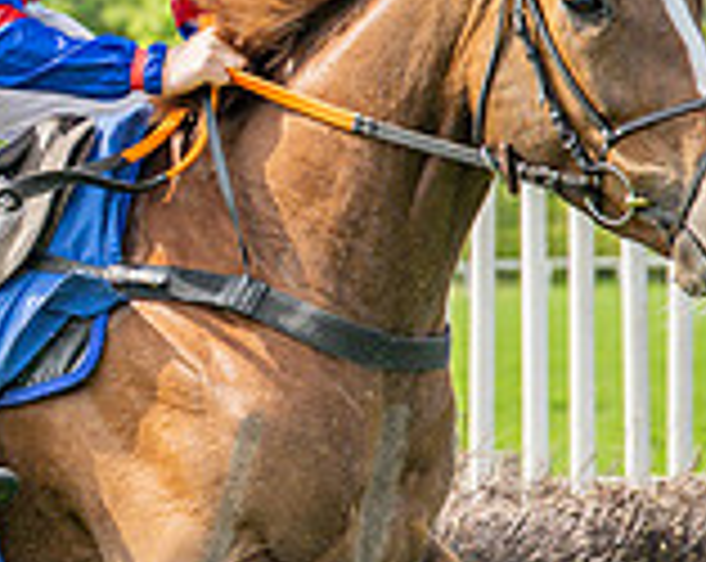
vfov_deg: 3.8
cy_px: 189
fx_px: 8426
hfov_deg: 4.8
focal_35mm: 404
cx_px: 130
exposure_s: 1/1600
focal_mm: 70
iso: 200
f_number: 4
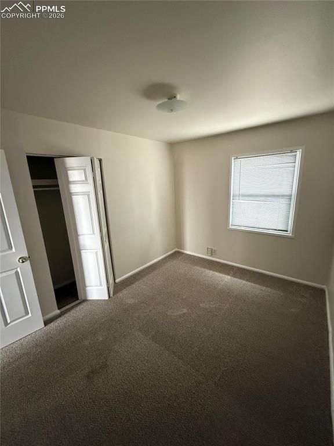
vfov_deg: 102.1
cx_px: 167
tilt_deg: -12.5
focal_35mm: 14
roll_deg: +1.8
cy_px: 223
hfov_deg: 85.7
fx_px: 180
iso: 1000
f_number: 2.2
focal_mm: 2.22
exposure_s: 1/60
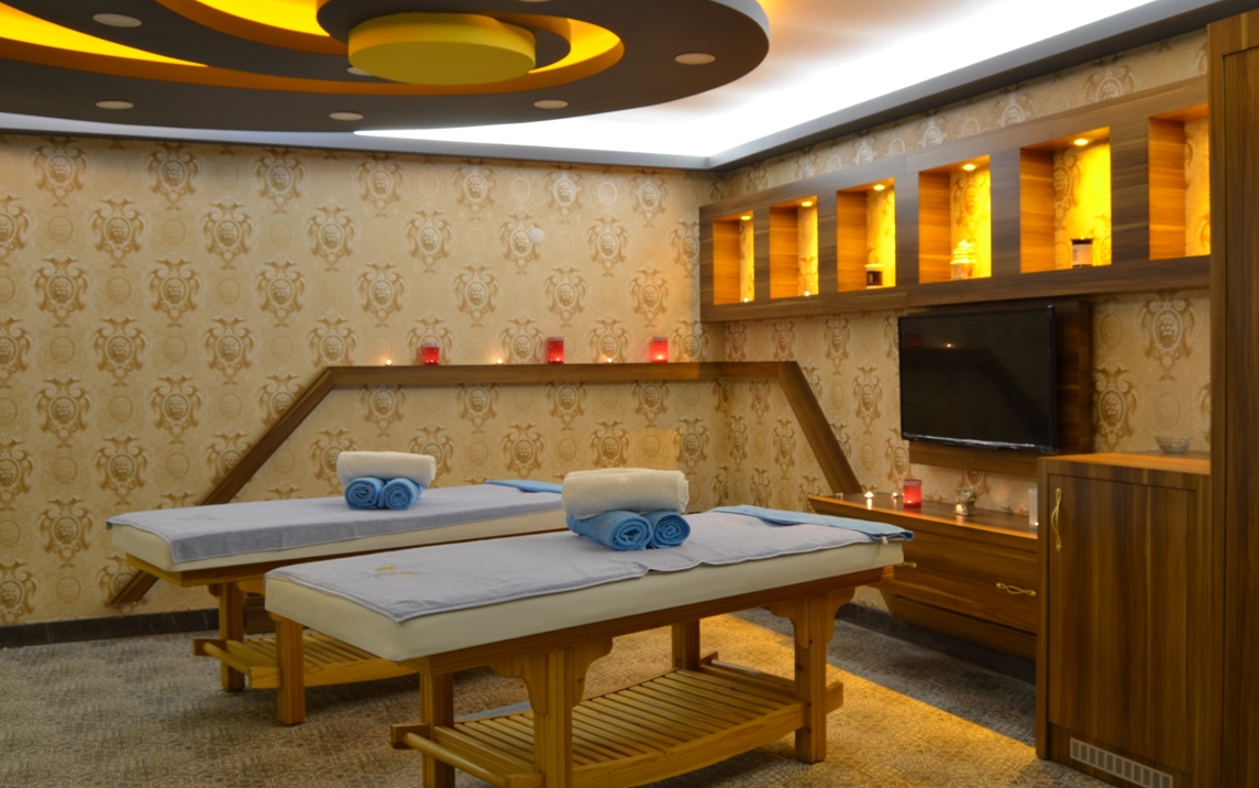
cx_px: 629
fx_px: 1167
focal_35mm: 34
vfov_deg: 37.3
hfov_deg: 56.7
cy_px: 372
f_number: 9
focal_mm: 22
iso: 100
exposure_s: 5
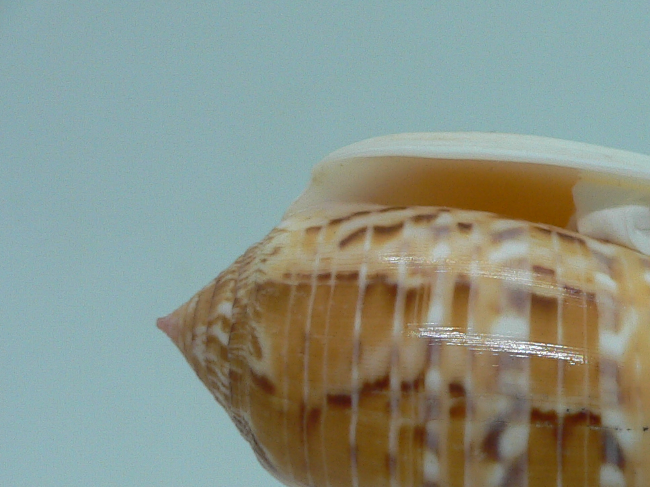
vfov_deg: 19.8
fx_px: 1371
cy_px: 426
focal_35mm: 73
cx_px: 618
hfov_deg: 25.6
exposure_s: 1/60
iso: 80
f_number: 2.8
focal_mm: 4.6
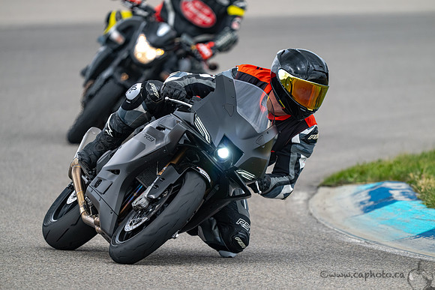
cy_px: 145
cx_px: 218
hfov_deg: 3.4
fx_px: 7251
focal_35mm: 600
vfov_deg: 2.3
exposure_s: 1/1250
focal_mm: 600
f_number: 6.3
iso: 900
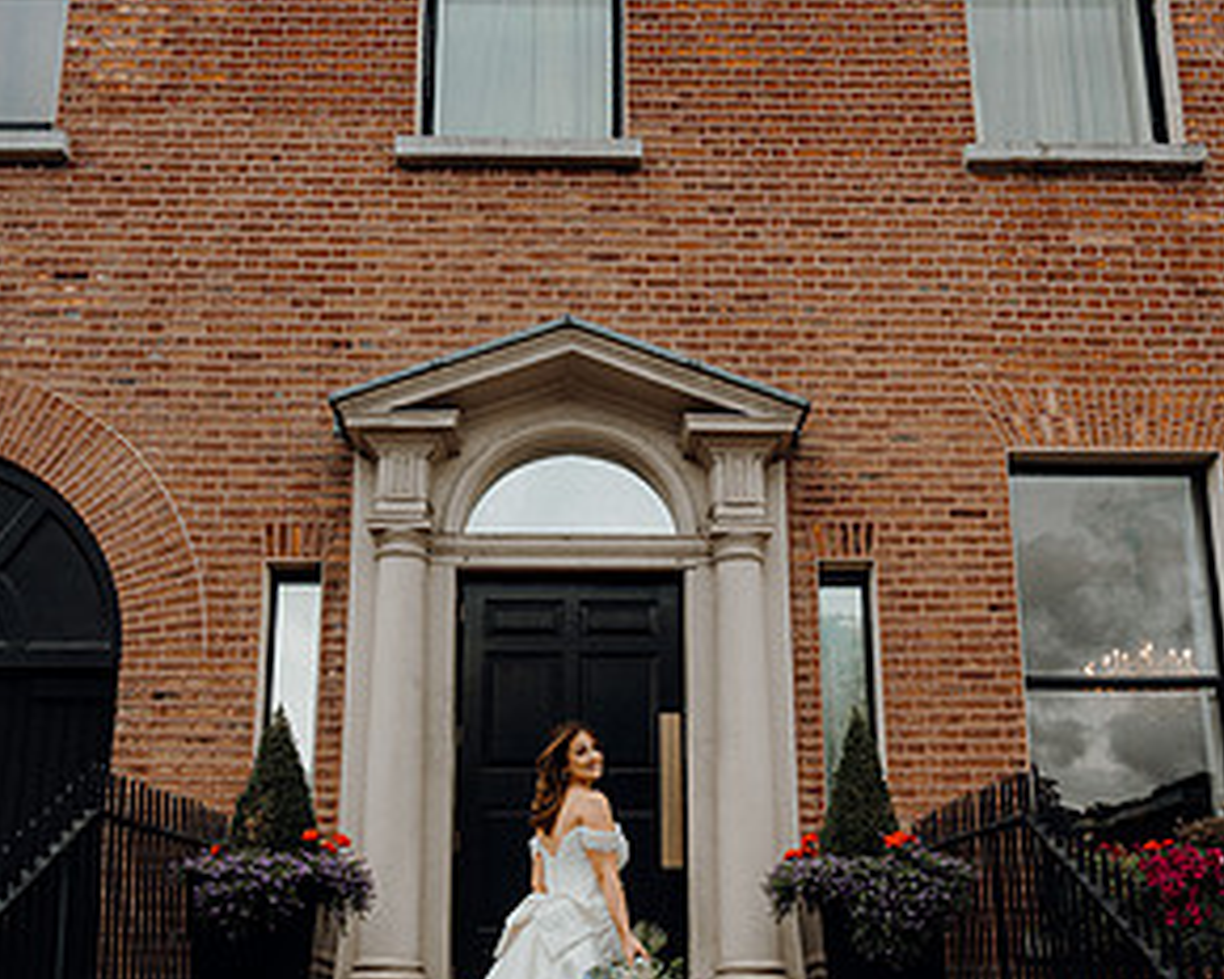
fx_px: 1268
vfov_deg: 41.3
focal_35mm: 35
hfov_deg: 51.5
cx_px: 595
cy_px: 700
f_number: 3.5
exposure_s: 1/250
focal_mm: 24
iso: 125
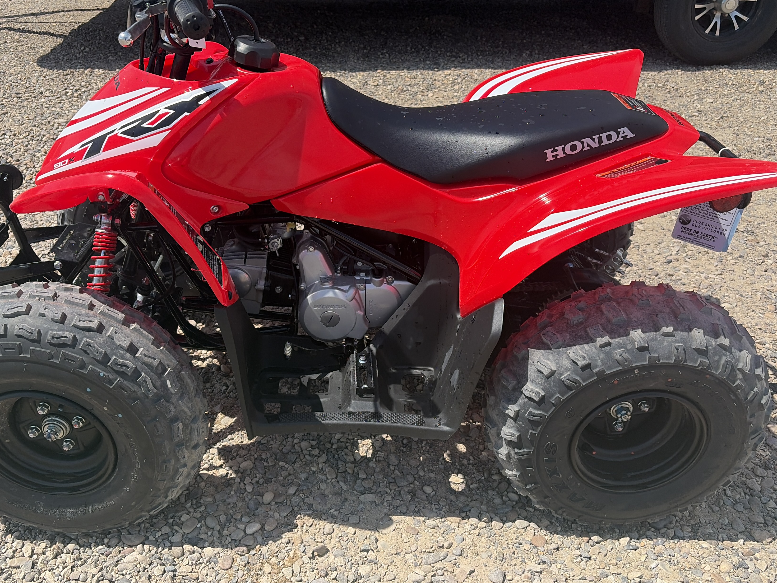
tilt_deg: -31.5
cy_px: 288
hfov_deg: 56.8
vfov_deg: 44.2
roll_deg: -1.1
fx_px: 718
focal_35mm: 32
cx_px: 370
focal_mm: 5.96
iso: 50
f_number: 1.6
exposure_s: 1/3623
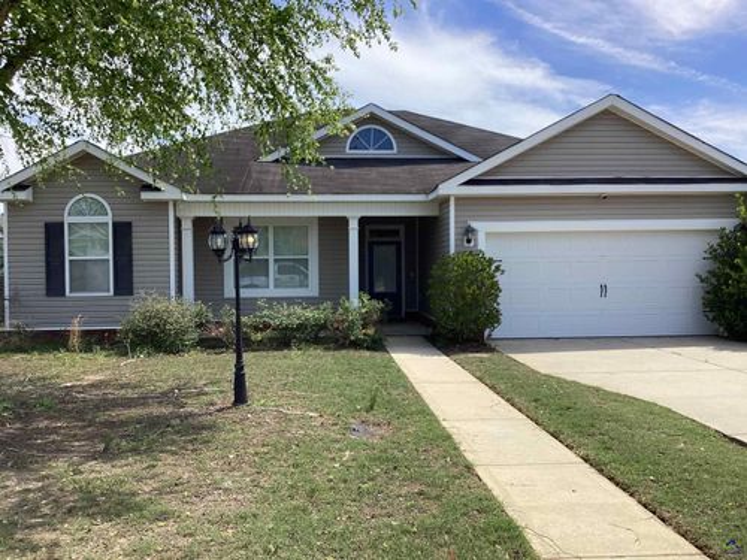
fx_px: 669
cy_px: 280
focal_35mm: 31
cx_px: 374
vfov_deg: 45.4
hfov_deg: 58.4
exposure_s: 1/905
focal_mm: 3.3
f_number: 2.4
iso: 25
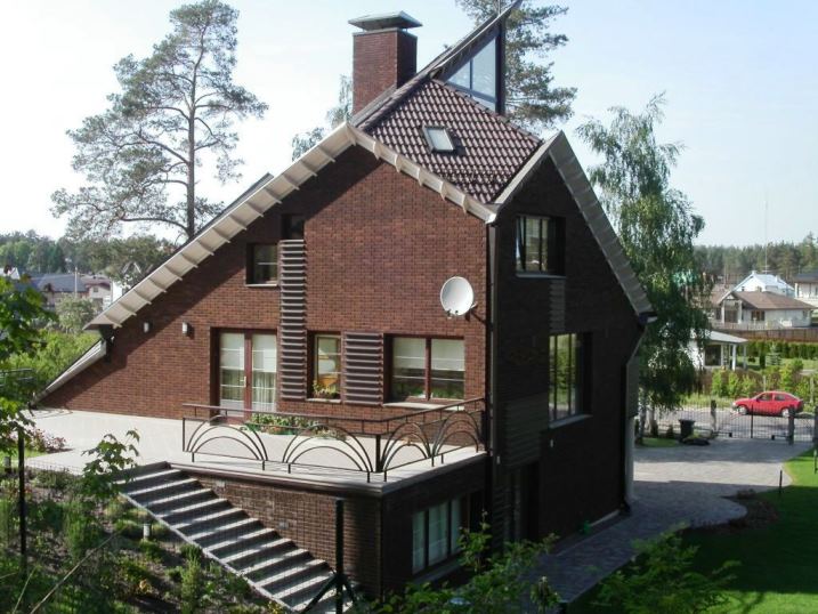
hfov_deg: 42.1
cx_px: 409
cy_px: 307
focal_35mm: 45
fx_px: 1064
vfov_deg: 32.2
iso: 100
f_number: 8
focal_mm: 9.3
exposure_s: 1/180
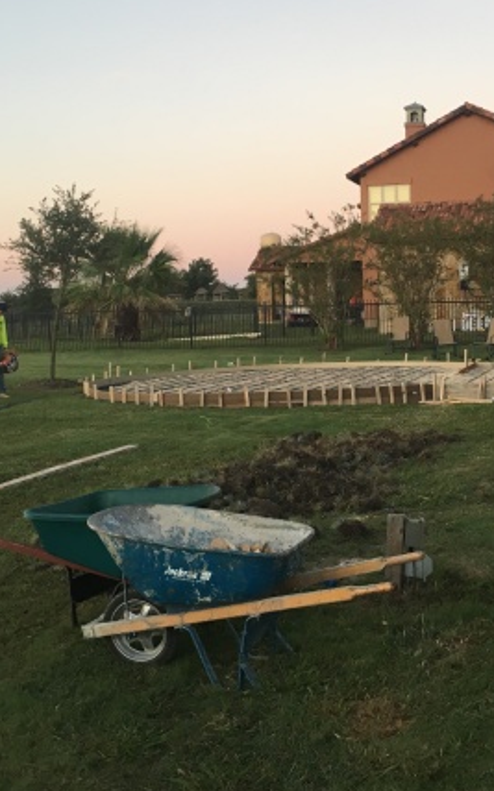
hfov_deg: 27.8
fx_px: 992
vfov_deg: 43.5
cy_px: 386
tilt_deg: -4.3
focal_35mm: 46
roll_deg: +2.1
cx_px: 337
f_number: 2.2
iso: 32
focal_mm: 4.15
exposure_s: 1/40
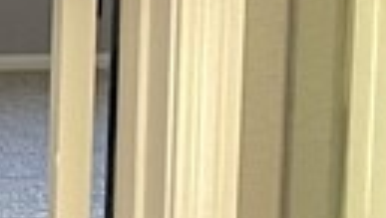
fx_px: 2306
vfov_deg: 5.4
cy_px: -48
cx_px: -578
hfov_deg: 8.6
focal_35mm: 225
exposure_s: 1/61
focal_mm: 5.1
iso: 125
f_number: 1.6
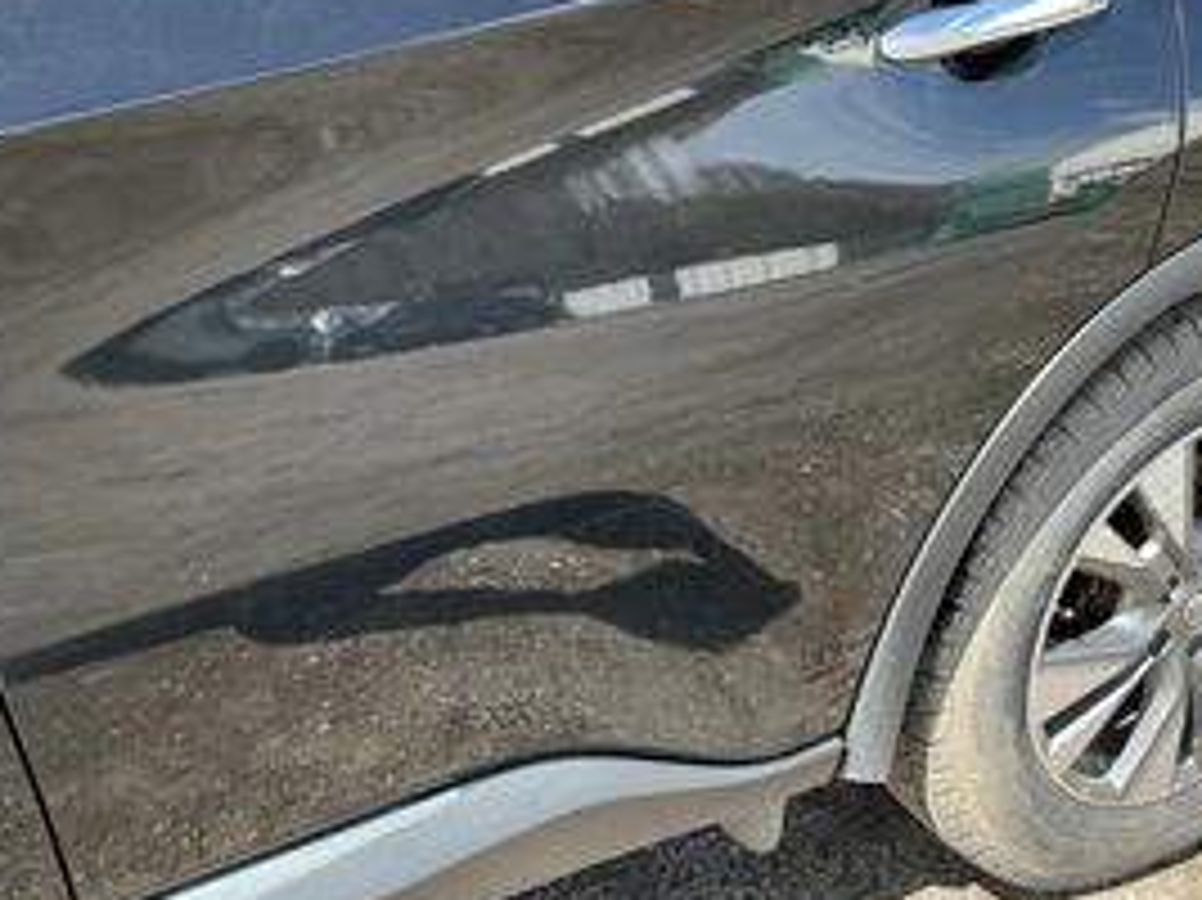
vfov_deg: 34.1
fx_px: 1458
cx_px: 653
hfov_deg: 44.8
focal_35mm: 42
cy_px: 328
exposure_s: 1/281
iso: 25
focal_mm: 3
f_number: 1.8
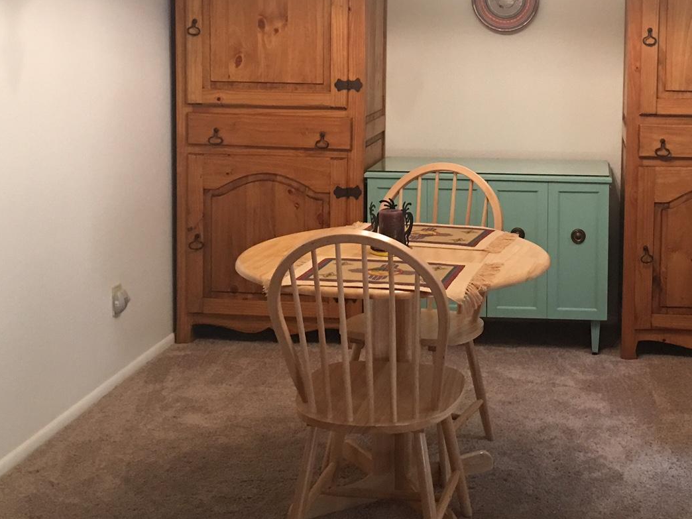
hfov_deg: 33.7
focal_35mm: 56
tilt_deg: -7.2
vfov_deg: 25.8
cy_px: 135
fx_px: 1119
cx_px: 516
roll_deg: -2.2
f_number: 2.2
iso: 64
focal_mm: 4.15
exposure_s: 1/15
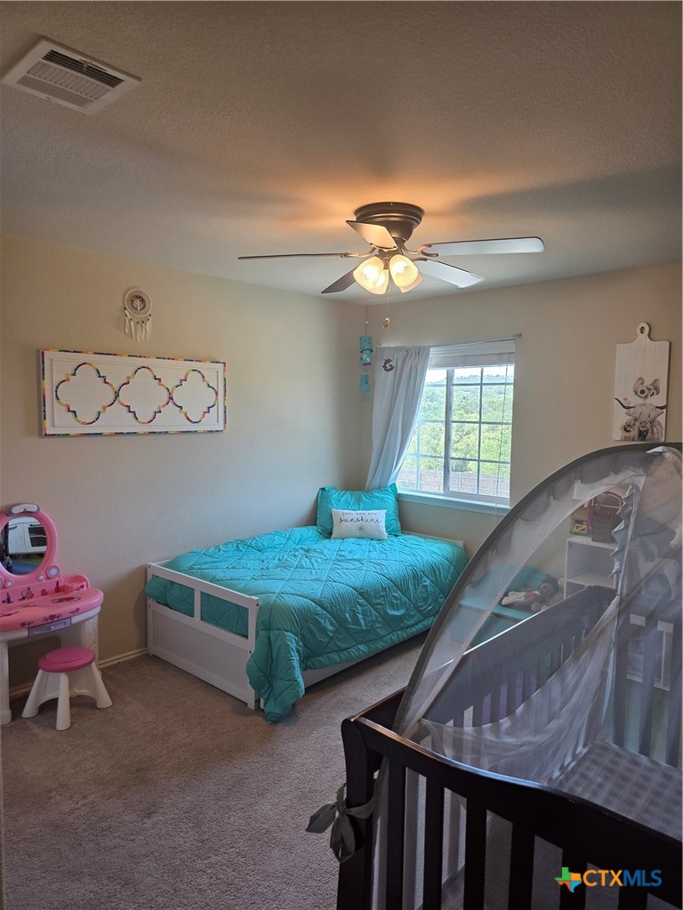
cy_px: 455
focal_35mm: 23
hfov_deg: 58.9
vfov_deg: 73.9
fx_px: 605
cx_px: 342
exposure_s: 1/120
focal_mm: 6.3
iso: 100
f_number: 1.7
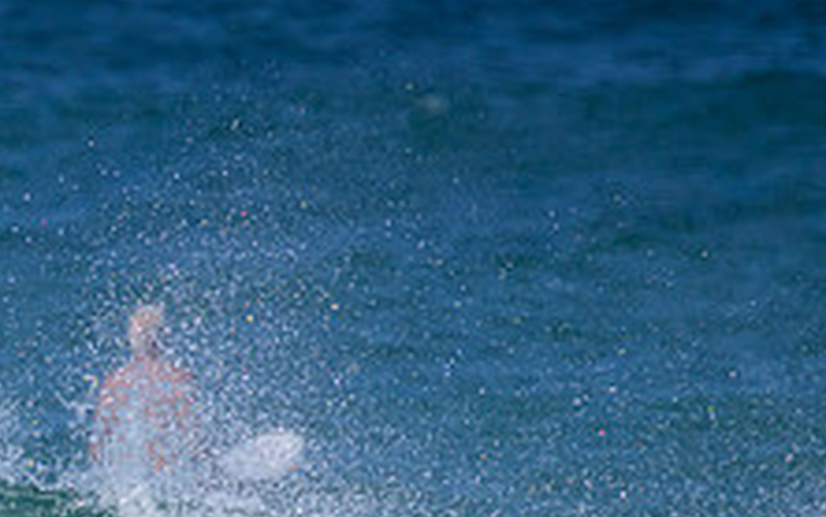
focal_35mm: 2129
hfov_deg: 1.0
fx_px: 47951
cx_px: -179
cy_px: 660
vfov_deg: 0.6
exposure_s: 1/2000
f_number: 11
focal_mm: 800
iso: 720
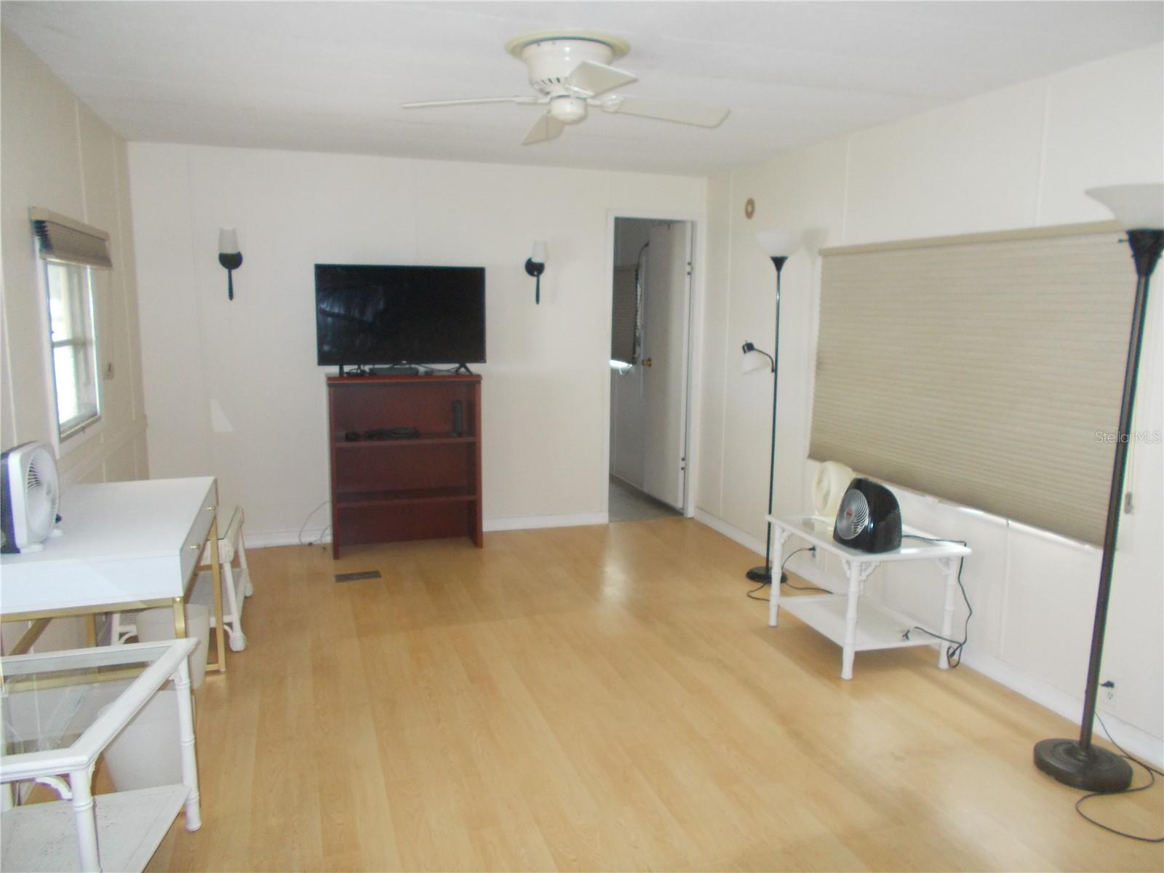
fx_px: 874
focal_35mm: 26
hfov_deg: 67.3
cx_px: 582
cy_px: 436
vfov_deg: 53.1
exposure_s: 1/25
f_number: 3.2
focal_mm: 4.6
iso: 280
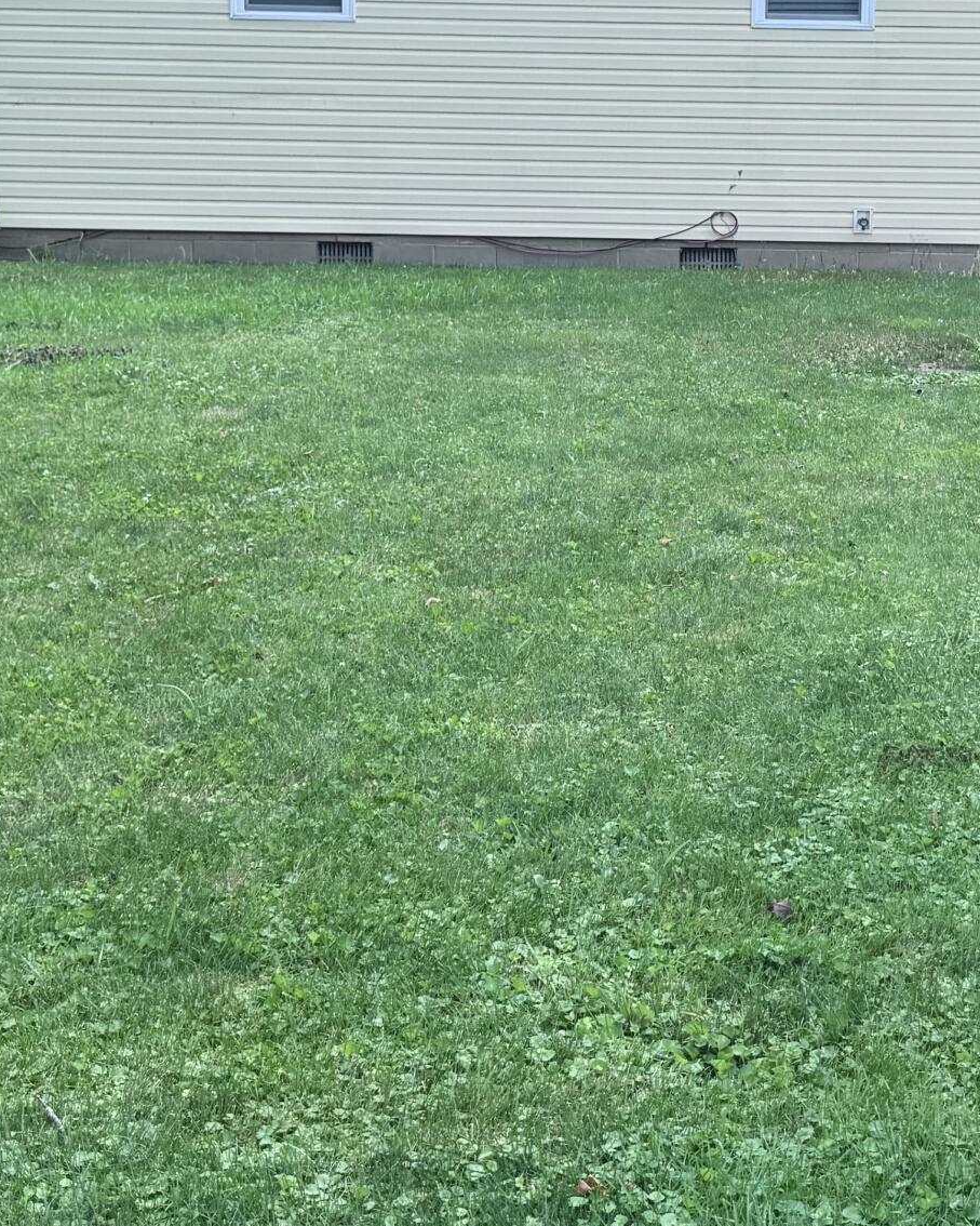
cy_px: 262
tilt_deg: -6.6
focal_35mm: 62
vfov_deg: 29.8
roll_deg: -1.6
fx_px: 2248
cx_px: 820
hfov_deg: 24.1
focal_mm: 6.76
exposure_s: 1/1026
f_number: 1.78
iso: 80
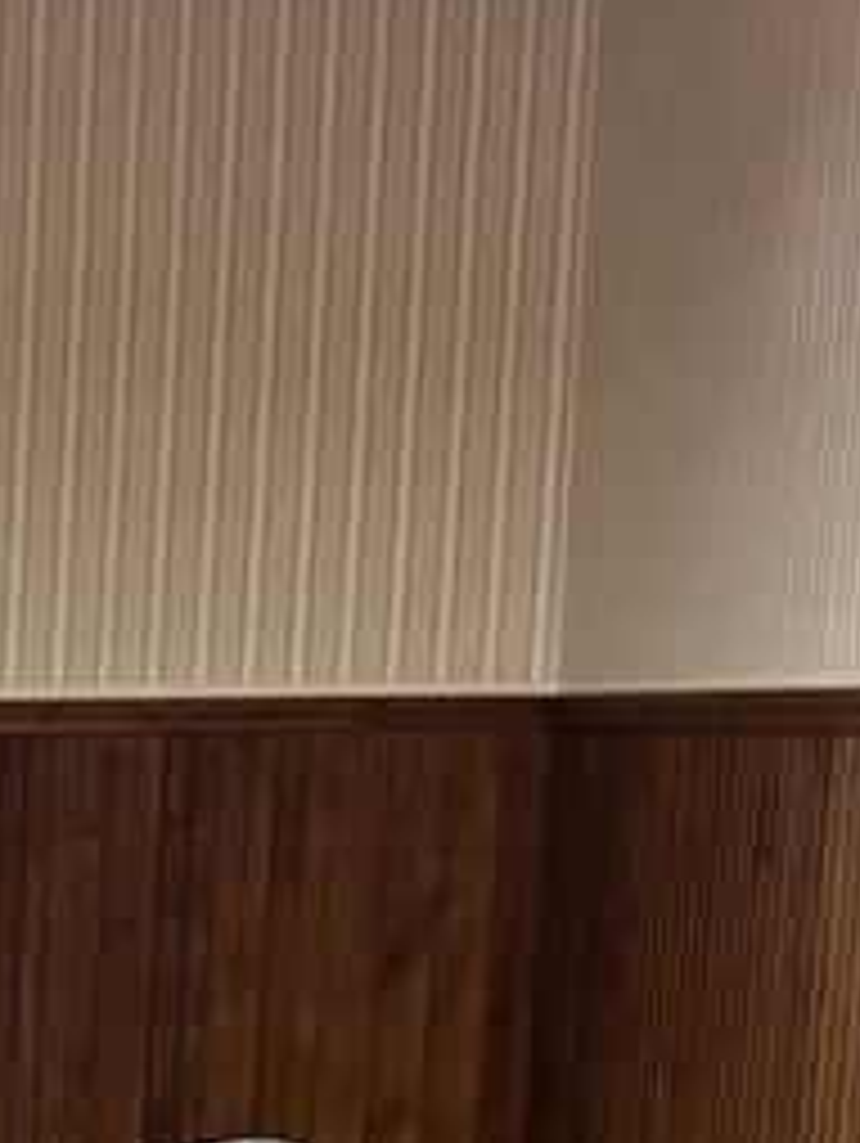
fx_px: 3373
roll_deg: +0.5
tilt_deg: -10.7
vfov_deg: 18.3
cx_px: -671
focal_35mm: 102
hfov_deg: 13.2
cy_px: 1368
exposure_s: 1/60
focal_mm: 6.76
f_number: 1.78
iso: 640
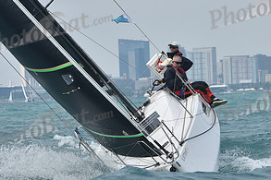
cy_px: 66
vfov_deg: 4.0
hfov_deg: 5.9
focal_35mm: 347
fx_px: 2611
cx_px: 162
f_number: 11
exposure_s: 1/800
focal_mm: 175
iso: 250
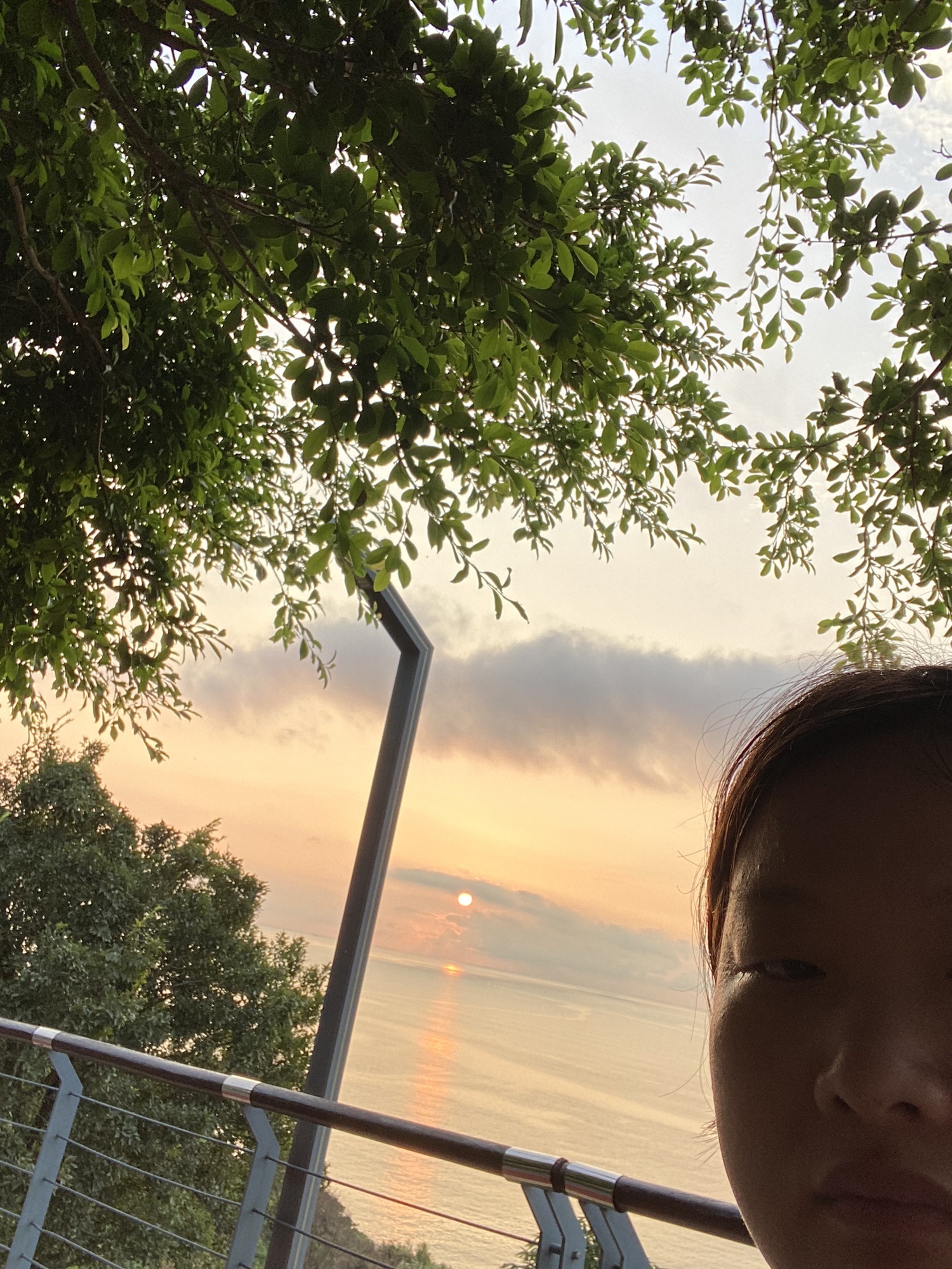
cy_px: 634
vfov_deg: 60.0
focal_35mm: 30
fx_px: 1100
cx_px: 476
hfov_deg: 46.8
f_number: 2.2
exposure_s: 1/148
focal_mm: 2.71
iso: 25
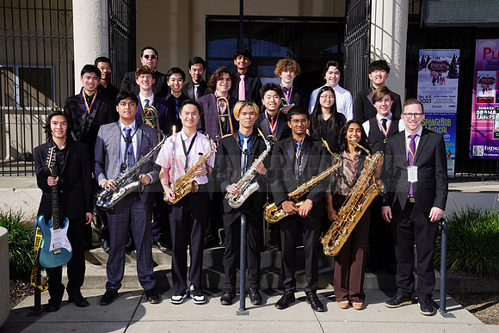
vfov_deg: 35.1
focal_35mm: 38
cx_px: 250
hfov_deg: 50.7
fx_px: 527
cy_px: 166
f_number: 10
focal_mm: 38
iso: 100
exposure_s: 1/250
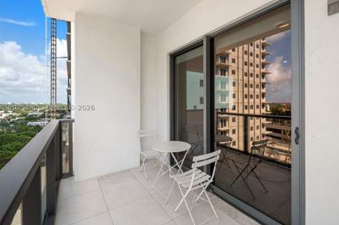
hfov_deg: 93.3
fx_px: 160
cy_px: 107
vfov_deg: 70.2
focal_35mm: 17
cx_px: 178
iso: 640
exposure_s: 1/2500
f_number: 8
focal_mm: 16
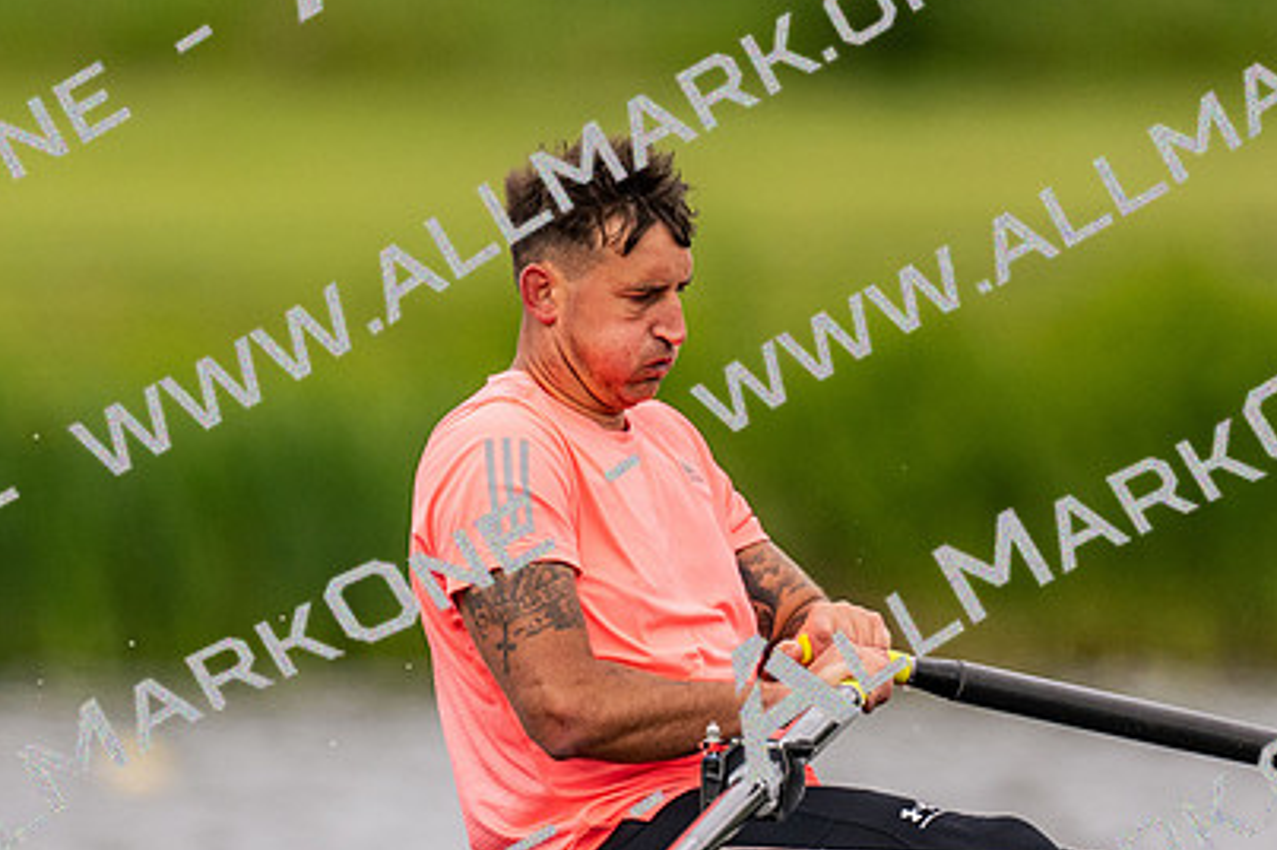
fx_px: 45933
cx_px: 459
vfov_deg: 1.1
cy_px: 485
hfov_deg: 1.6
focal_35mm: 1296
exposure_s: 1/2500
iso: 720
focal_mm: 600
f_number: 4
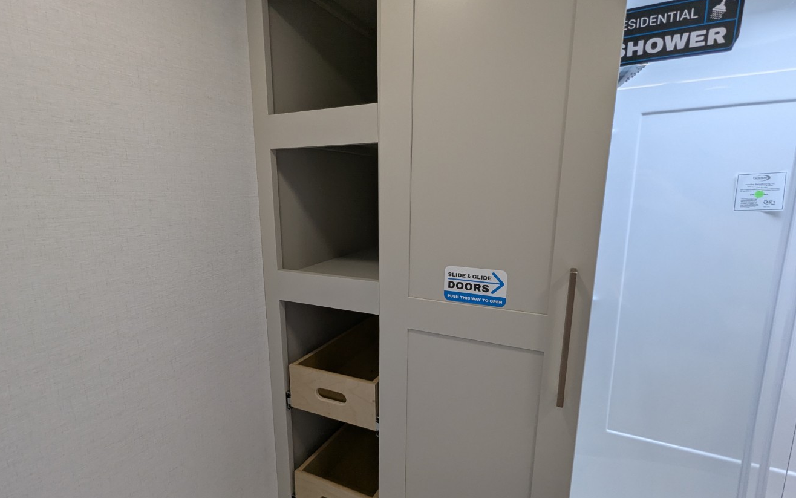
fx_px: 391
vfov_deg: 64.9
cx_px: 376
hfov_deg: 91.0
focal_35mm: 18
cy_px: 267
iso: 56
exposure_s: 1/231
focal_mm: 2.35
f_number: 2.2
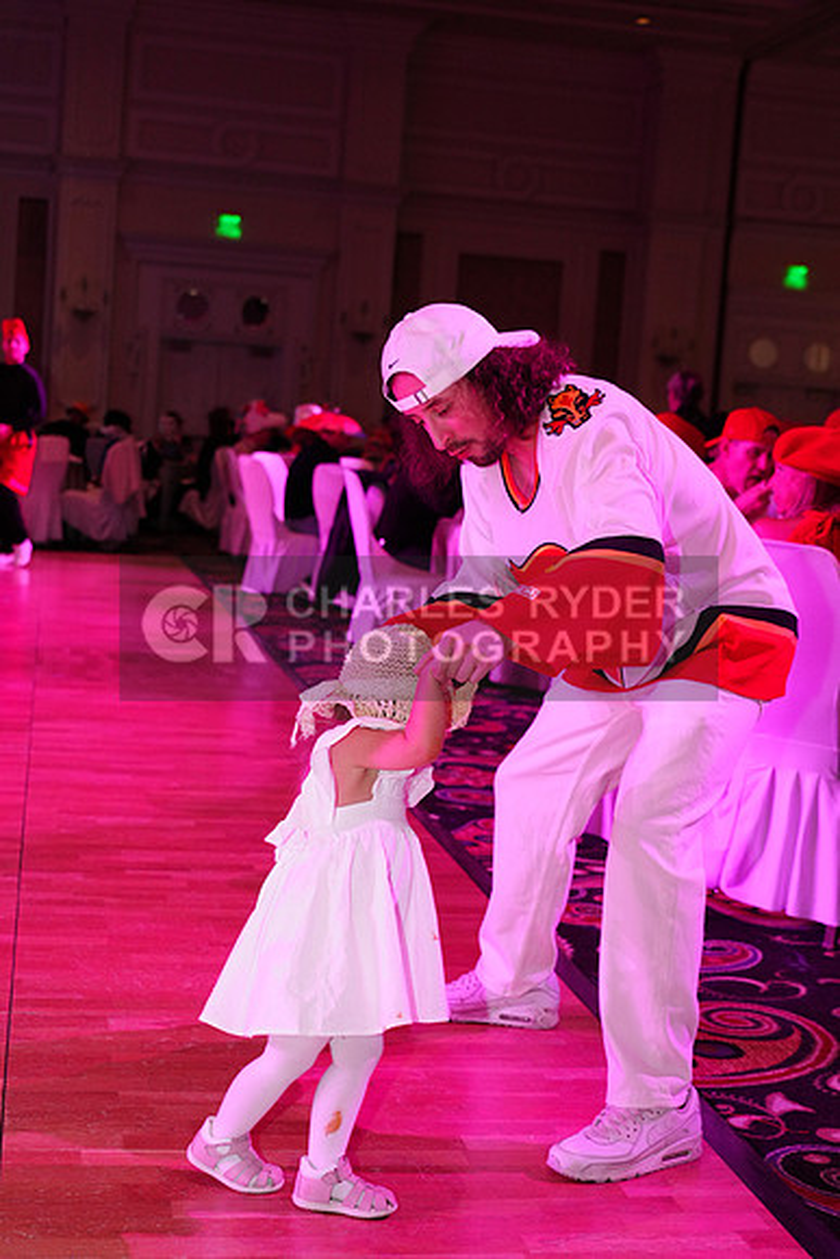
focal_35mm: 49
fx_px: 1714
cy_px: 630
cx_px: 420
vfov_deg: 40.3
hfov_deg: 27.5
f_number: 4
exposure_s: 1/250
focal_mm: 49
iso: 2500
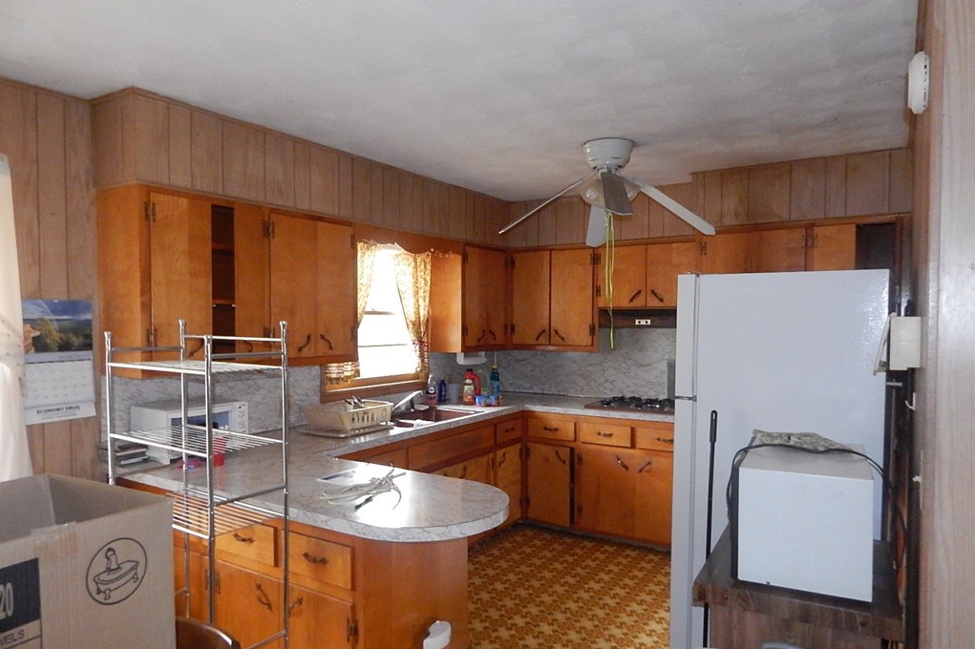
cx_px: 487
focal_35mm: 24
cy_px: 345
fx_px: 650
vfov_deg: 53.1
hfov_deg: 73.8
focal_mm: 4
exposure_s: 1/13
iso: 800
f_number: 3
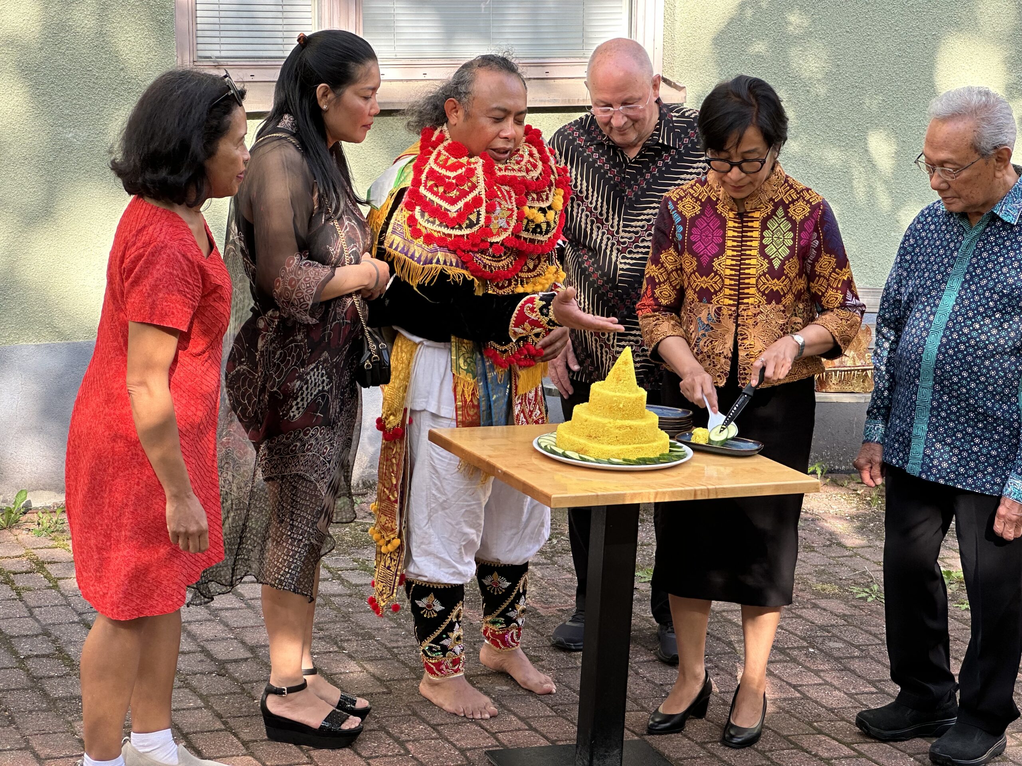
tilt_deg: -10.9
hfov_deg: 25.3
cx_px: 511
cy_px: 383
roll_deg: -0.5
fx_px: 2273
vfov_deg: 19.1
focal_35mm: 77
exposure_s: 1/114
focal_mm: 9
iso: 32
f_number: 2.8
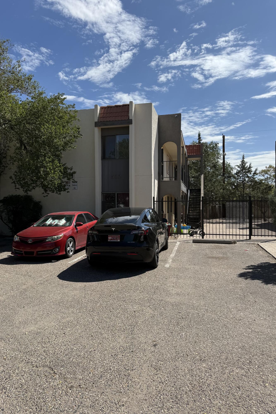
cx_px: 122
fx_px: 288
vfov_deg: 71.5
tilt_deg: +1.7
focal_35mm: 25
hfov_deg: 51.2
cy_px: 207
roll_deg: -0.6
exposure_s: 1/5319
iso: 80
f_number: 1.78
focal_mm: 6.76
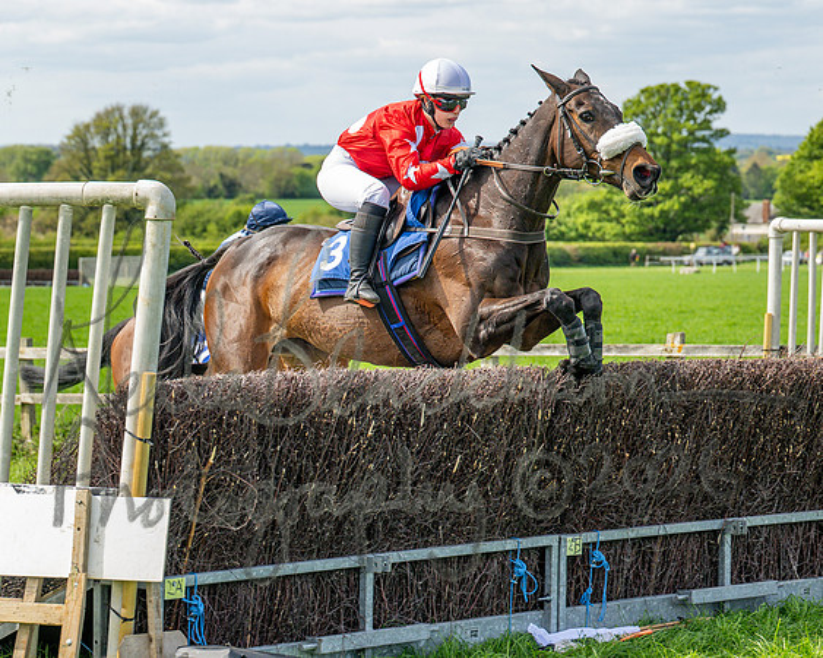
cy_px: 362
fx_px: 3174
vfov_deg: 11.8
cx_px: 279
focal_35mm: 130
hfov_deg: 14.8
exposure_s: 1/1600
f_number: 4
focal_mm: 70
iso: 400
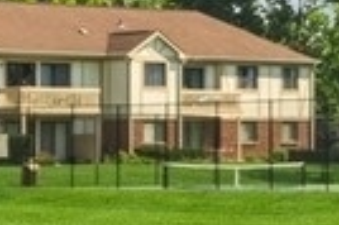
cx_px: 514
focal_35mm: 242
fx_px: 2276
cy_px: -35
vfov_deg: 5.6
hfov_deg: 8.3
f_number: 8
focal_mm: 24
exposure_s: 1/1250
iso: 200
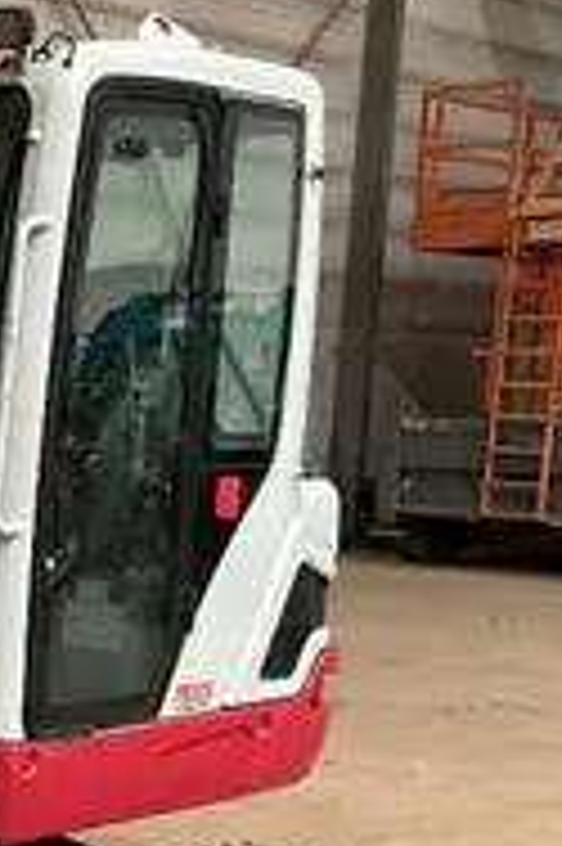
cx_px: -468
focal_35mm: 77
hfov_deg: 15.2
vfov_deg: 25.9
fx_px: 1806
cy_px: 670
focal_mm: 3
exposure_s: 1/60
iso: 80
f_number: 1.8
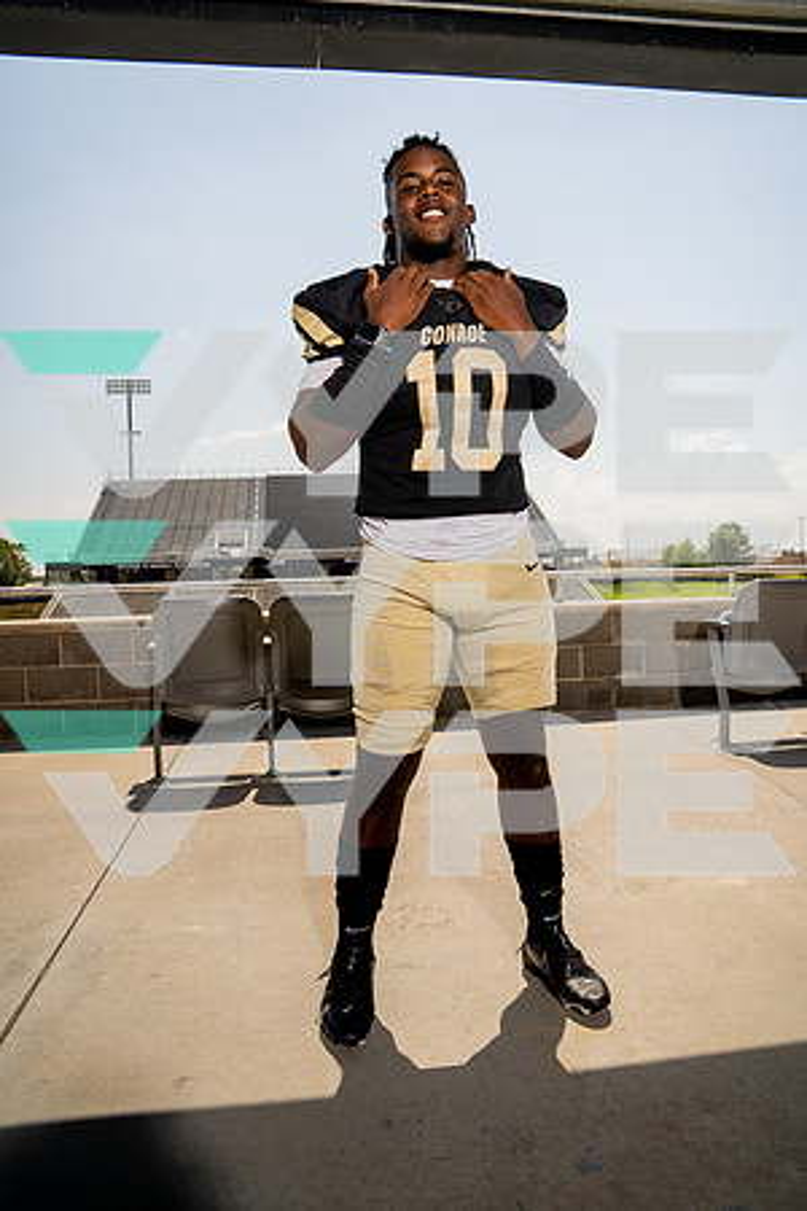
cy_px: 606
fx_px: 807
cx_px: 404
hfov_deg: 53.1
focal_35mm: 24
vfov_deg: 73.7
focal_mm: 24
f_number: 7.1
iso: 100
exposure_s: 1/250
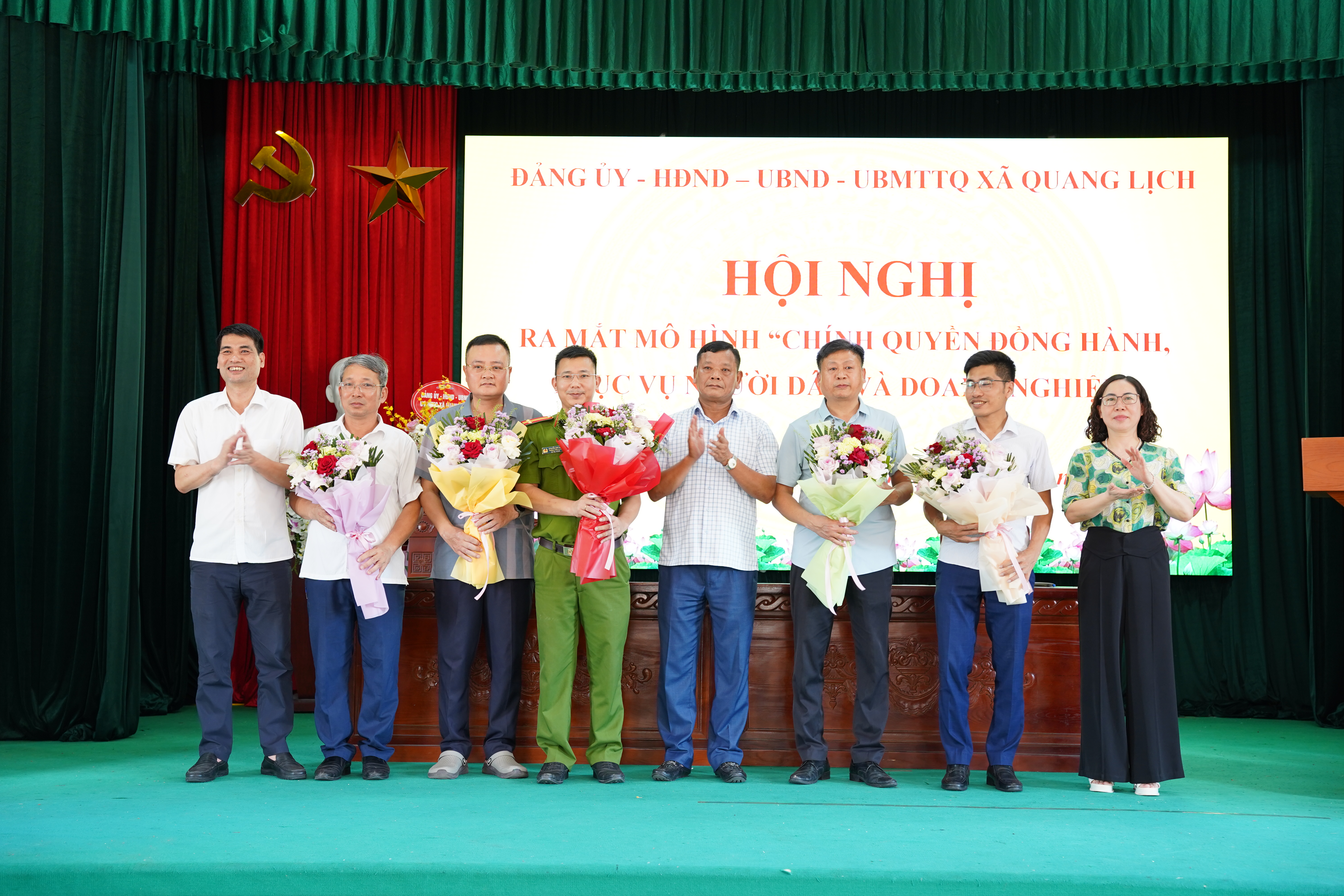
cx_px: 672
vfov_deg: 29.7
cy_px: 448
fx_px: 1691
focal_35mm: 45
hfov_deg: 43.3
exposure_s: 1/50
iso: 800
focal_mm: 45.3
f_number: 4
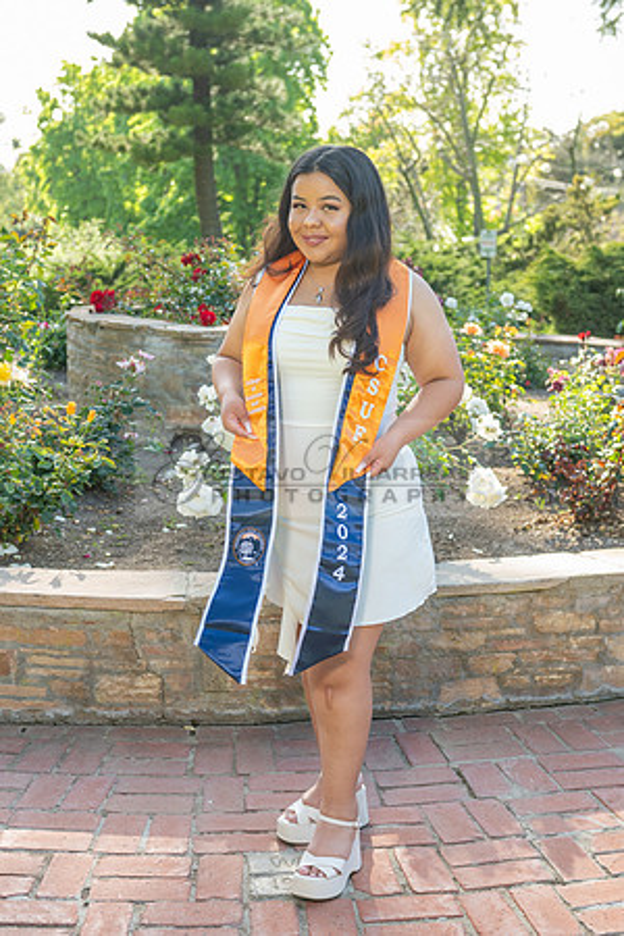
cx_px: 312
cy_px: 423
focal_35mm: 58
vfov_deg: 34.7
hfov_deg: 23.6
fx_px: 1496
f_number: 3.5
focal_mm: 35
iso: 200
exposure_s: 1/250
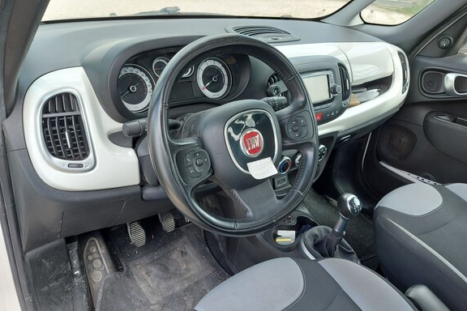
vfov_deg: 49.6
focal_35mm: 26
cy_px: 156
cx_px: 233
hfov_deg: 69.4
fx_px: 337
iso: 40
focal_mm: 5.23
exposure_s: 1/120
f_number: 1.8
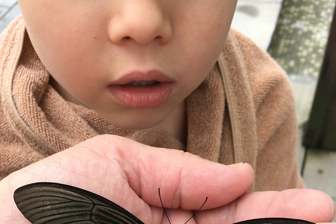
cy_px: 218
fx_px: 429
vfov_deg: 27.7
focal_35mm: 46
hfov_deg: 42.7
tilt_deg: -51.7
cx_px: 157
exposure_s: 1/232
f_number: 2.2
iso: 25
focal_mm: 4.15
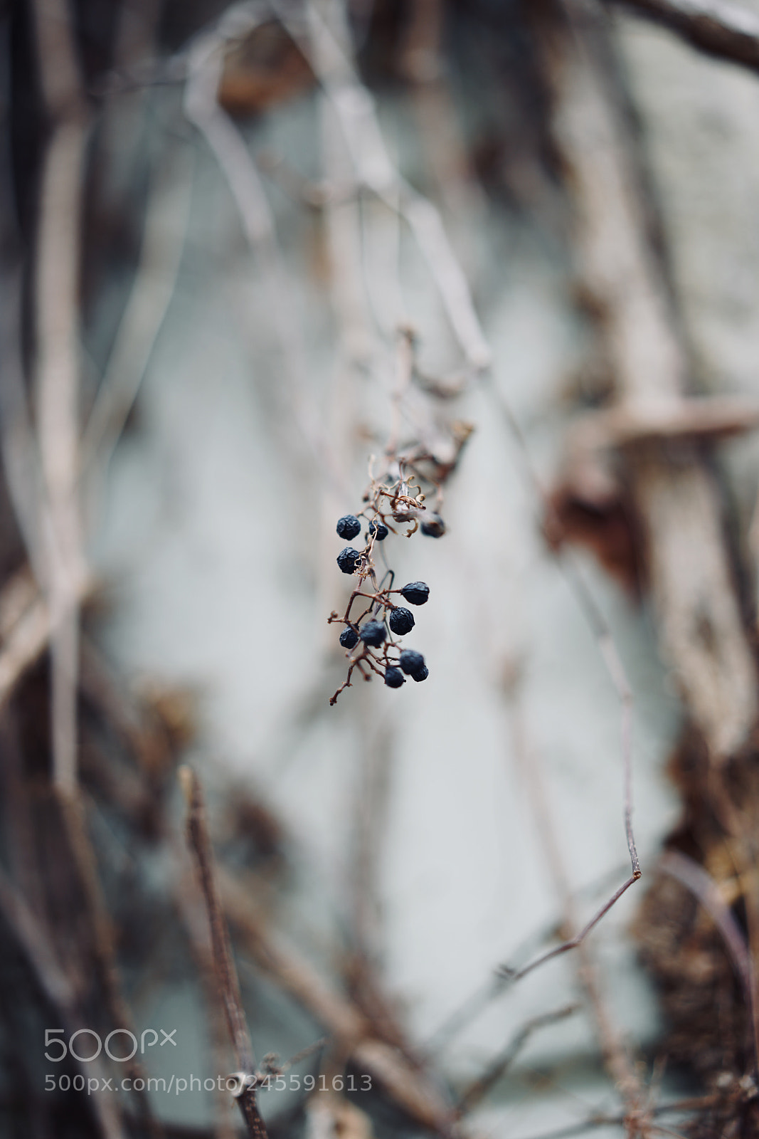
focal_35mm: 55
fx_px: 1739
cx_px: 380
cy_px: 570
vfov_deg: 36.2
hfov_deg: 24.6
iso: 100
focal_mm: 55
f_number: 1.8
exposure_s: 1/60
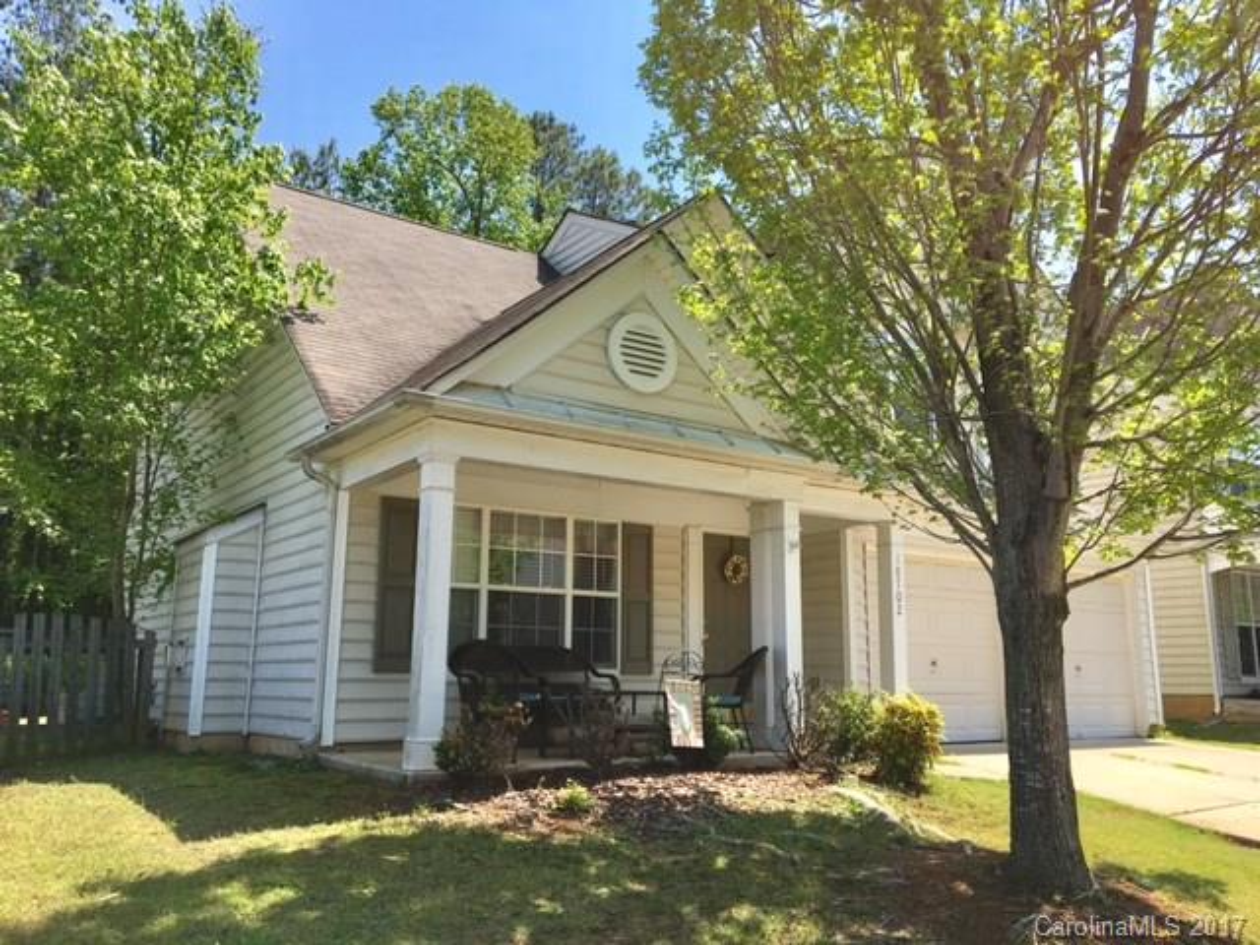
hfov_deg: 61.7
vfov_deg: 48.2
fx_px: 1056
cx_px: 630
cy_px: 472
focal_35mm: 29
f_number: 2.2
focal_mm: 4.15
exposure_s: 1/1183
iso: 25
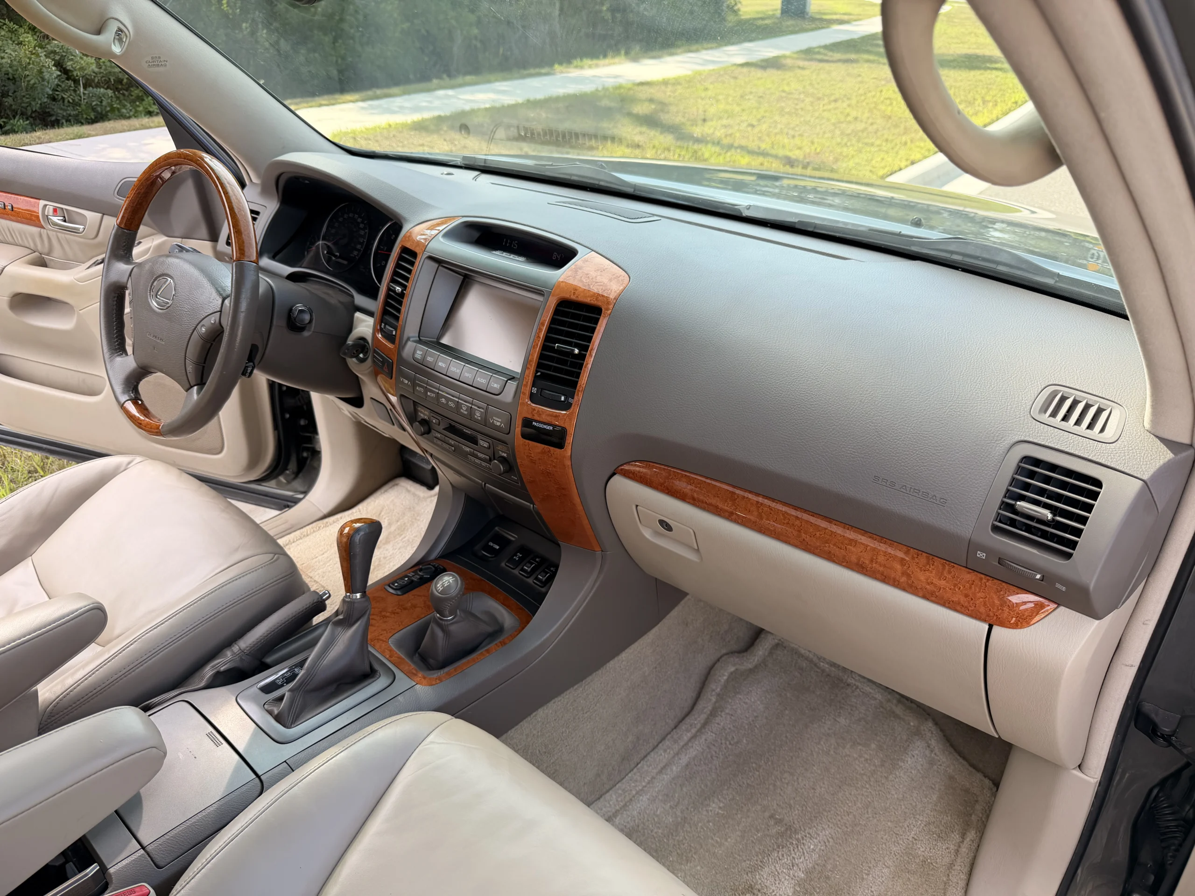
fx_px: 829
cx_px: 598
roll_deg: -0.2
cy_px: 448
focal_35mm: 24
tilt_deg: -30.2
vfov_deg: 56.8
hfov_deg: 71.6
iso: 80
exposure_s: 1/528
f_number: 1.78
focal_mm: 6.76
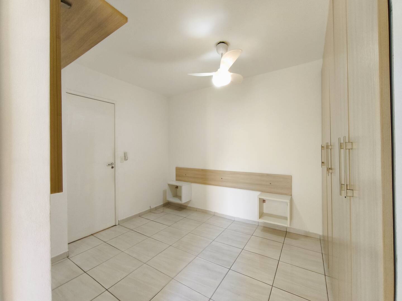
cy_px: 150
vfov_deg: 81.7
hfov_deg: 98.2
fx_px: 174
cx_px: 201
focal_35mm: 15
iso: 200
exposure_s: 1/30
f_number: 2.2
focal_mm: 1.91
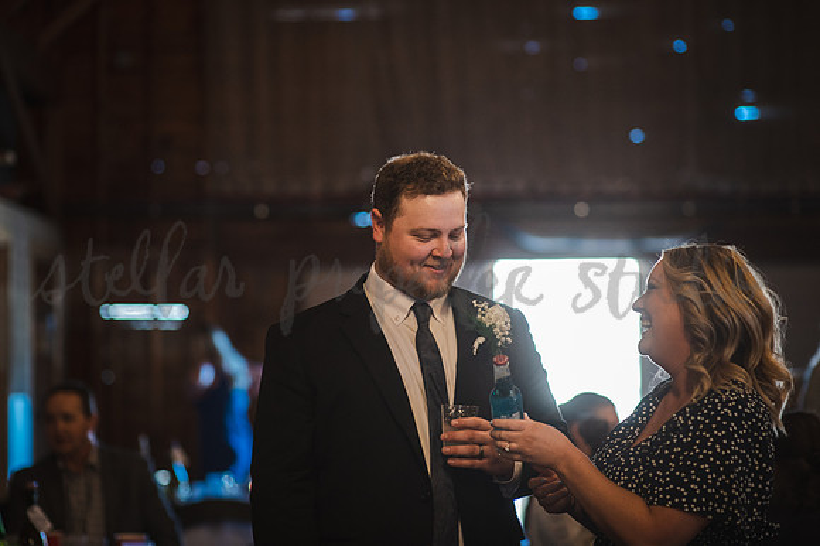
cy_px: 273
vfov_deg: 16.1
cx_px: 410
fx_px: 1935
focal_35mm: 85
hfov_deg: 23.9
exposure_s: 1/200
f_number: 2
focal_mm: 85
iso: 1600
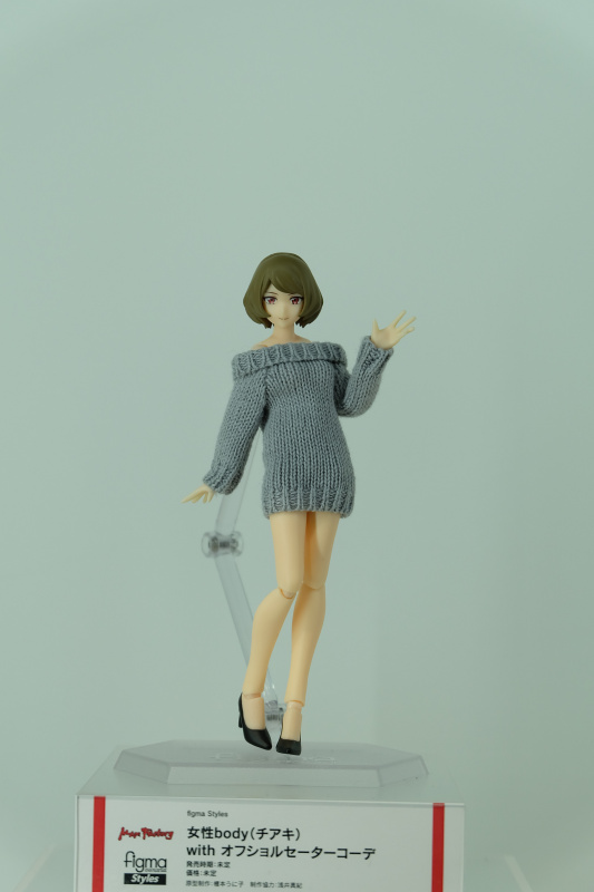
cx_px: 297
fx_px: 1857
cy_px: 446
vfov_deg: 27.0
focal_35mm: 75
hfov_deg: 18.2
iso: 500
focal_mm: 50
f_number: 5.6
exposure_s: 1/125
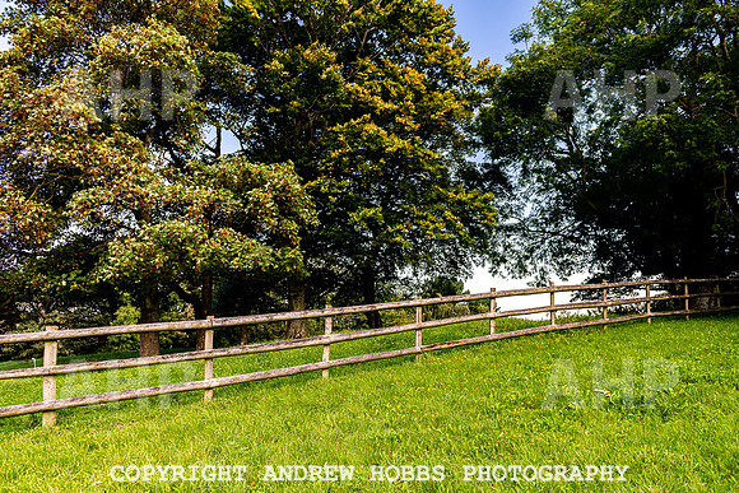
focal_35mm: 24
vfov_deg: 53.2
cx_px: 370
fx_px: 493
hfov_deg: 73.7
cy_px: 246
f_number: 5
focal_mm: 24
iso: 64
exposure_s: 1/100
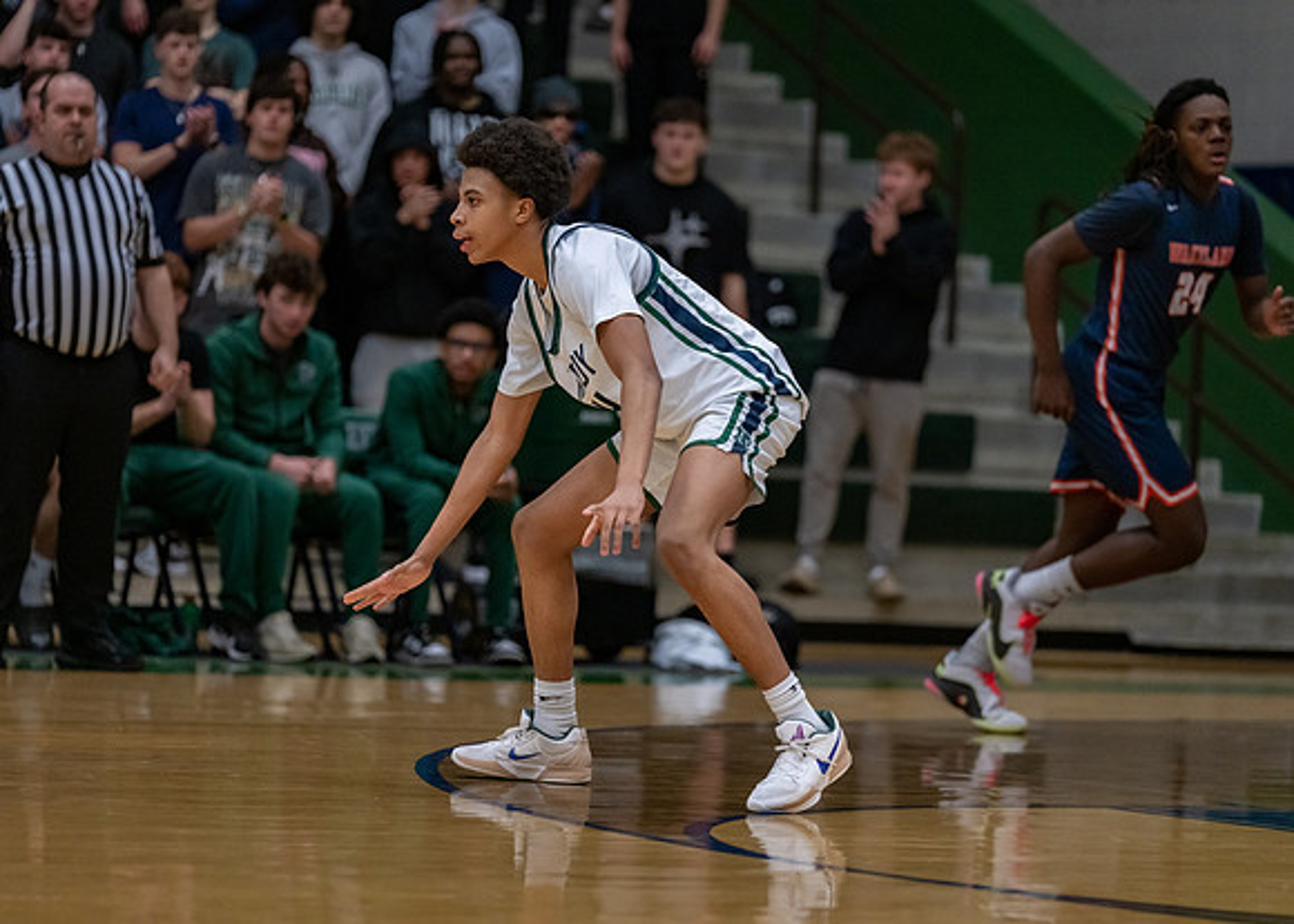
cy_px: 462
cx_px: 647
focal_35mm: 170
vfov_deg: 8.5
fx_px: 6237
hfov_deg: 11.8
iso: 3200
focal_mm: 162
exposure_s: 1/1000
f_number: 2.8
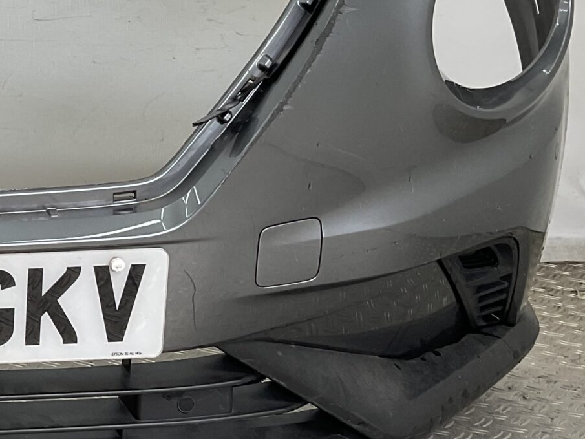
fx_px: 1386
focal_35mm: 82
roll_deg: -0.3
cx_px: -196
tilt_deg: -9.0
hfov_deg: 21.4
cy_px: 72
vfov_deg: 17.8
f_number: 1.8
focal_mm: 3
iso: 16
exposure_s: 1/166
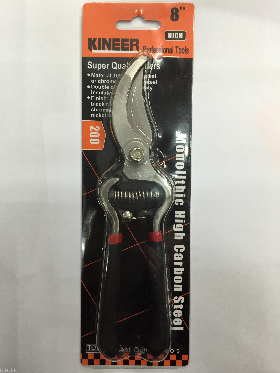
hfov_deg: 48.2
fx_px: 313
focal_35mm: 29
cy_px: 186
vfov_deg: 61.7
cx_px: 140
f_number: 2.2
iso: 100
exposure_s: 1/30
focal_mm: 4.15
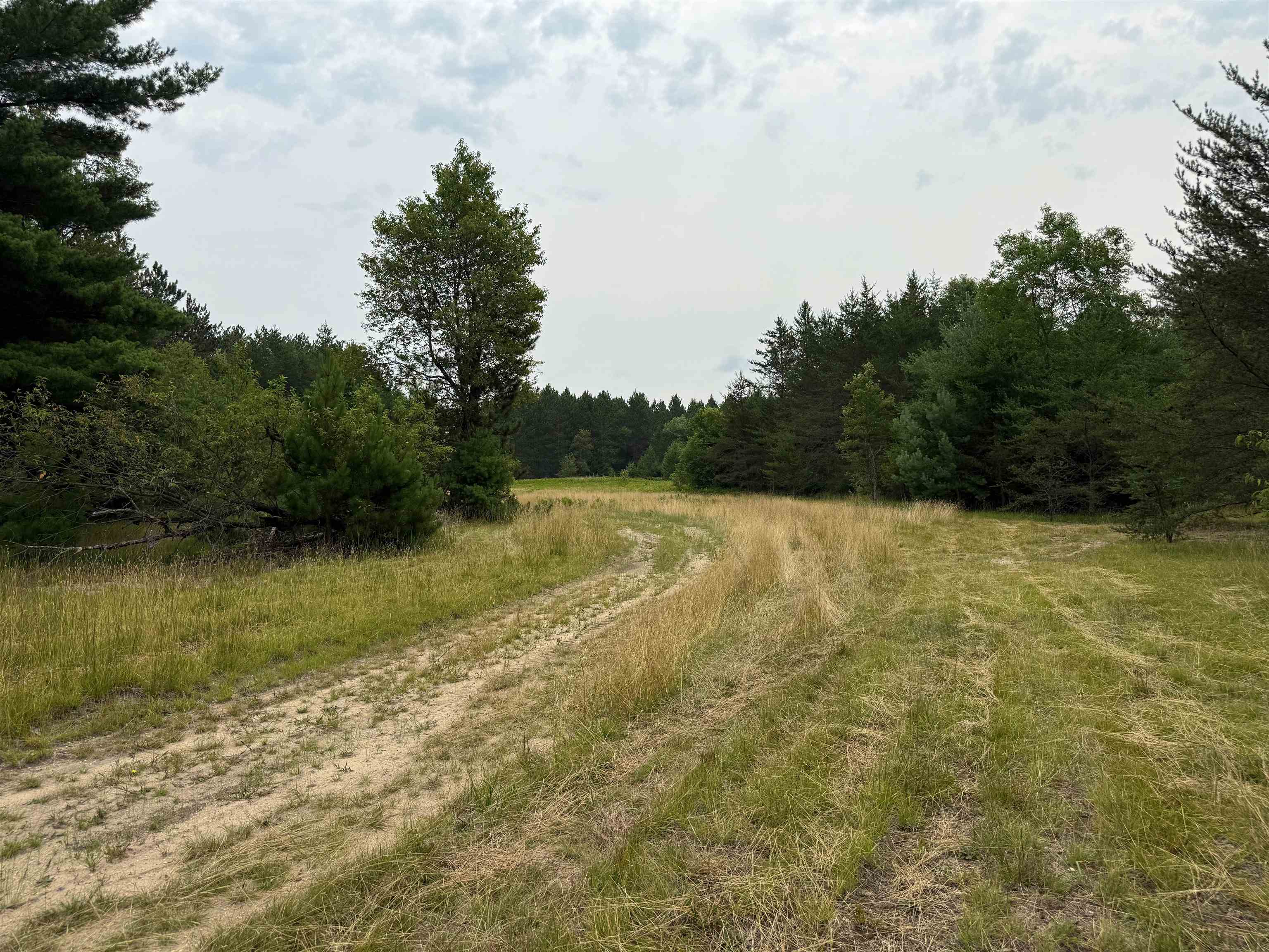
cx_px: 634
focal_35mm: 24
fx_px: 880
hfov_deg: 71.6
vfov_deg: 56.8
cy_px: 476
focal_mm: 6.76
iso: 80
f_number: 1.78
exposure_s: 1/5319
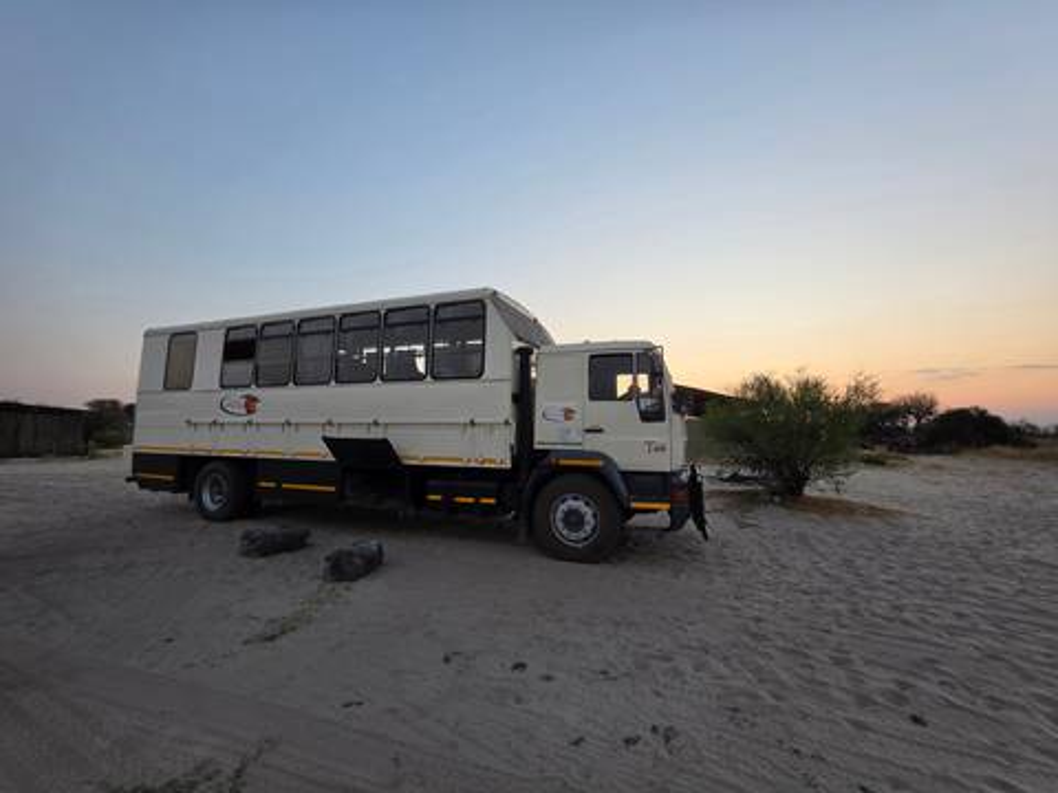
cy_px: 396
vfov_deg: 89.9
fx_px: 397
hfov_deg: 106.2
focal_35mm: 13
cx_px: 529
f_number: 1.9
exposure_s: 1/100
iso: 80
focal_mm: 2.2
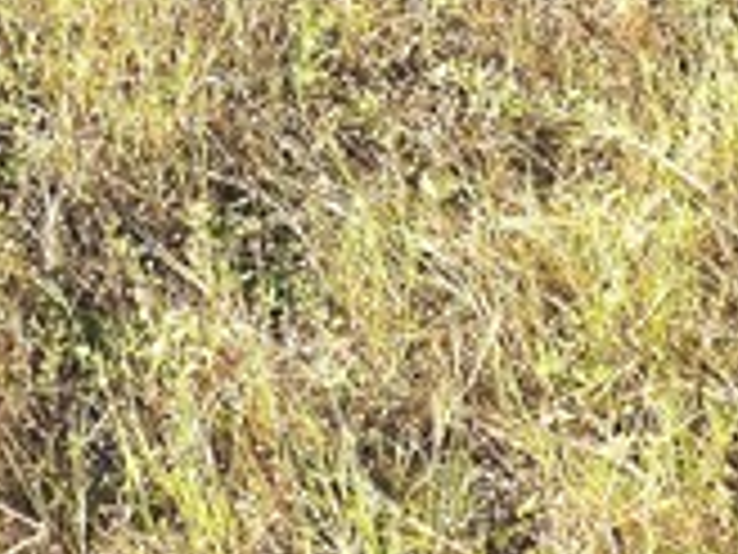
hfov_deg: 20.2
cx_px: -414
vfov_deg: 13.7
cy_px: -734
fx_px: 1727
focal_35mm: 81
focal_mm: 2.2
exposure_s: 1/2500
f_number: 2.2
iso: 50
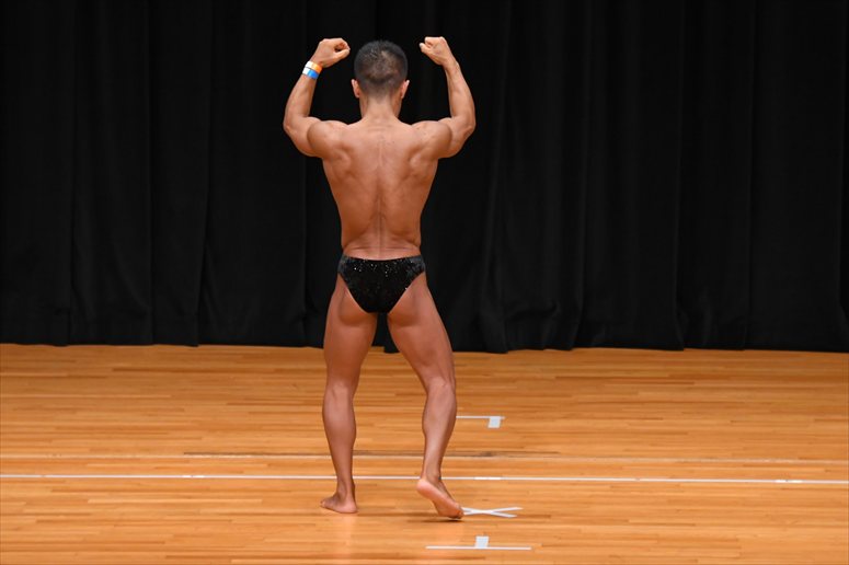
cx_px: 424
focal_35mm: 300
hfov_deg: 6.9
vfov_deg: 4.6
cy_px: 282
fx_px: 7072
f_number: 5.6
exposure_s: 1/400
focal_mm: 200
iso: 3200
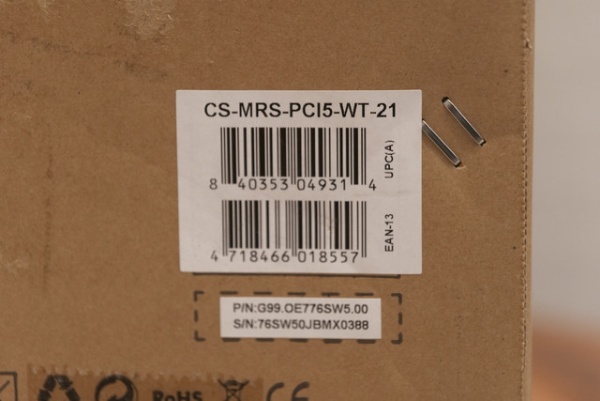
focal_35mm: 105
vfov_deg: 13.0
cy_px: 200
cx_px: 300
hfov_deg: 19.5
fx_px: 1750
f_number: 4
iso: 4000
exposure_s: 1/125
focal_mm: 105
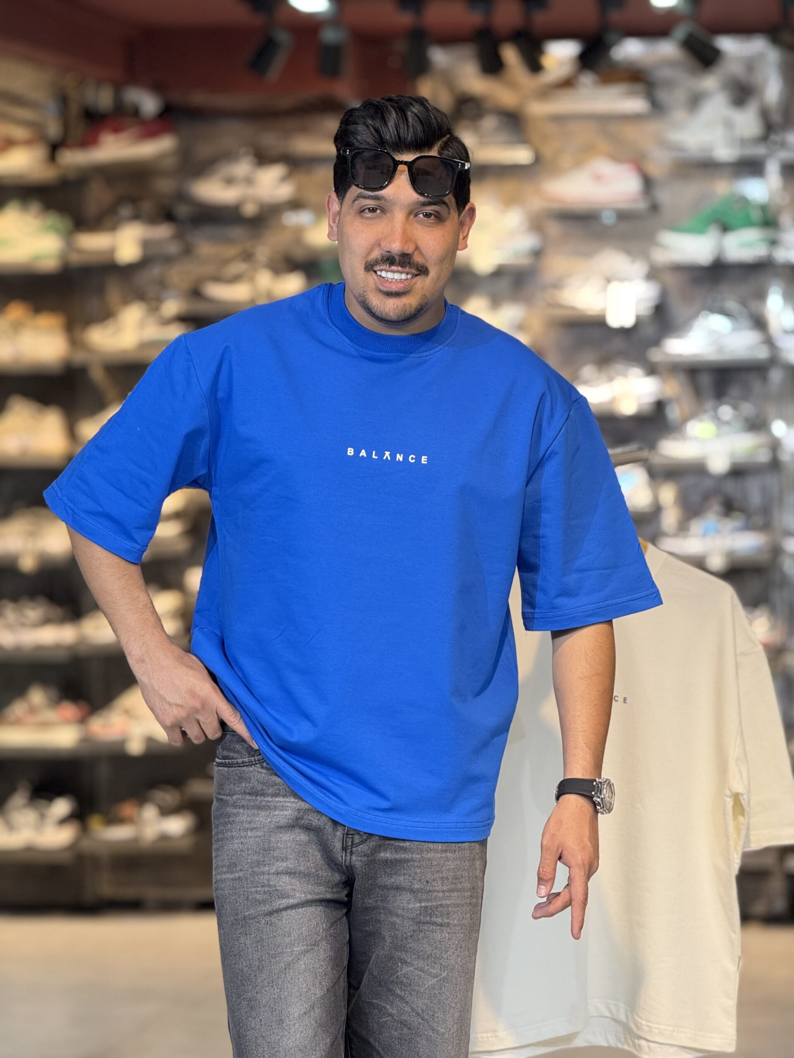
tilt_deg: -1.6
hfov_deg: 12.3
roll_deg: +0.5
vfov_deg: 16.4
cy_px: 529
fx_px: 3670
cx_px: 397
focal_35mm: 120
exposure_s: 1/100
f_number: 2.8
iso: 250
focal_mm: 15.66
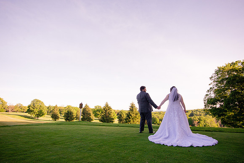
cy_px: 82
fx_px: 129
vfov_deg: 64.6
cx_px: 122
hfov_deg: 86.9
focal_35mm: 19
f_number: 6.3
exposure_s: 1/1000
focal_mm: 19
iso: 500
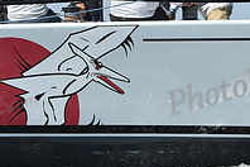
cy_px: 35
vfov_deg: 3.8
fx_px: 2541
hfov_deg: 5.6
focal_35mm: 366
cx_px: 104
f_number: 7.1
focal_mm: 125
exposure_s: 1/1250
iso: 250
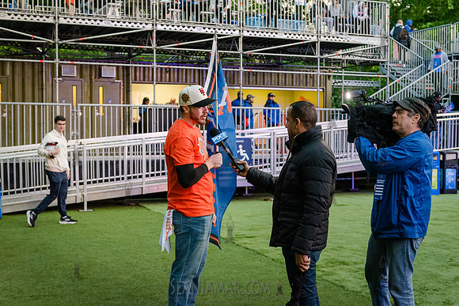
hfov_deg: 39.6
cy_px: 153
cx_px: 230
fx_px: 638
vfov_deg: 27.0
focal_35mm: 50
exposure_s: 1/500
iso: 6400
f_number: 3.5
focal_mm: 48
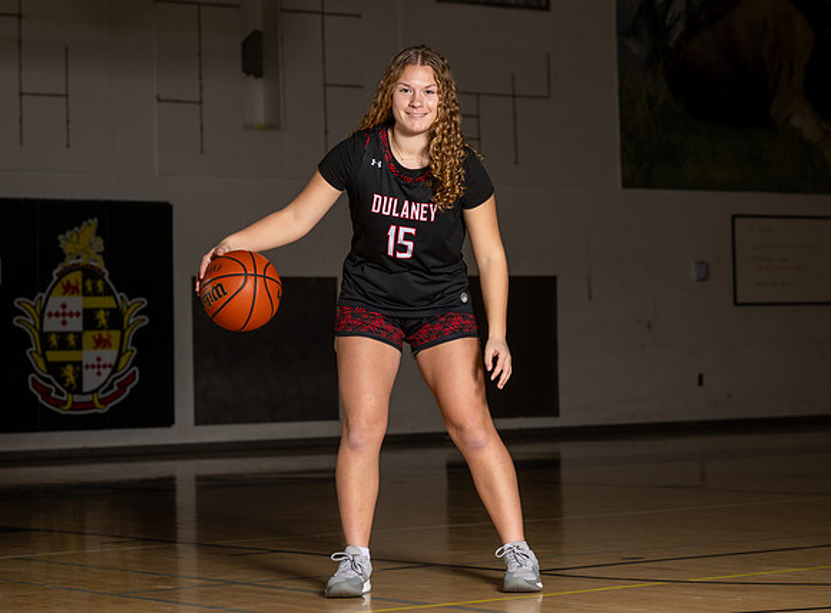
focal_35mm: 102
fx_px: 2445
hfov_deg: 19.3
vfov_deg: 14.3
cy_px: 250
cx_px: 435
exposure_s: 1/200
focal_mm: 73
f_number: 4.5
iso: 80
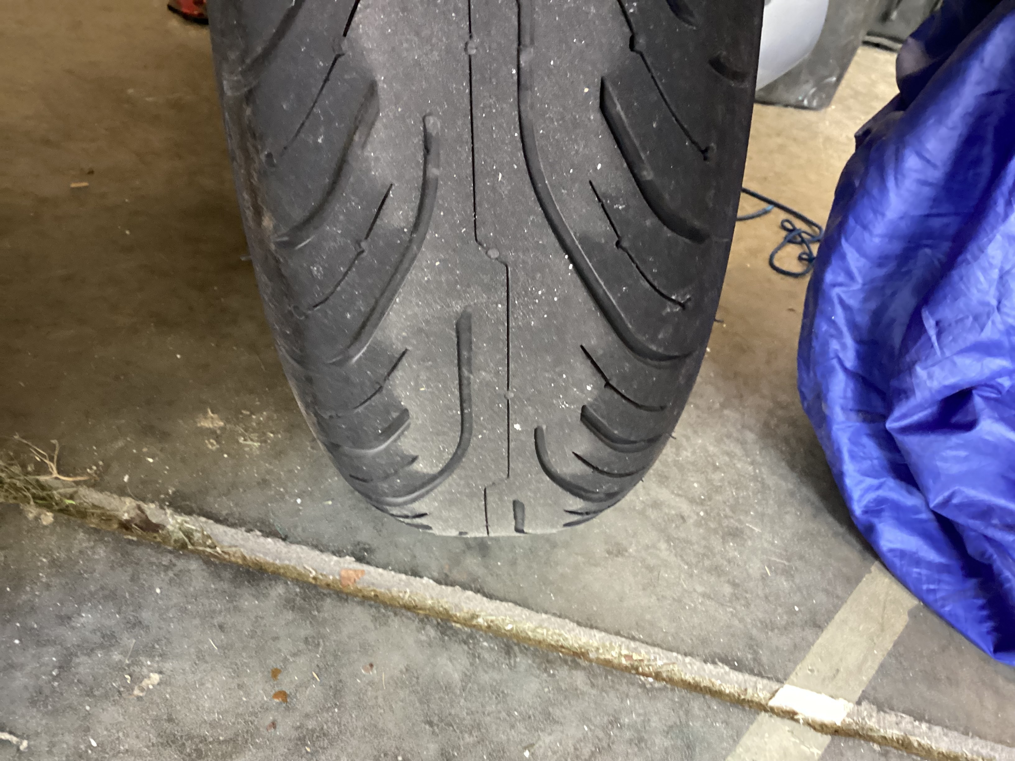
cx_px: 508
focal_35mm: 31
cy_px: 380
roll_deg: -14.9
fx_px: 909
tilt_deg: -37.3
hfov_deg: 58.4
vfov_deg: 45.4
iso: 320
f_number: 2.4
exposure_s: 1/30
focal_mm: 3.3
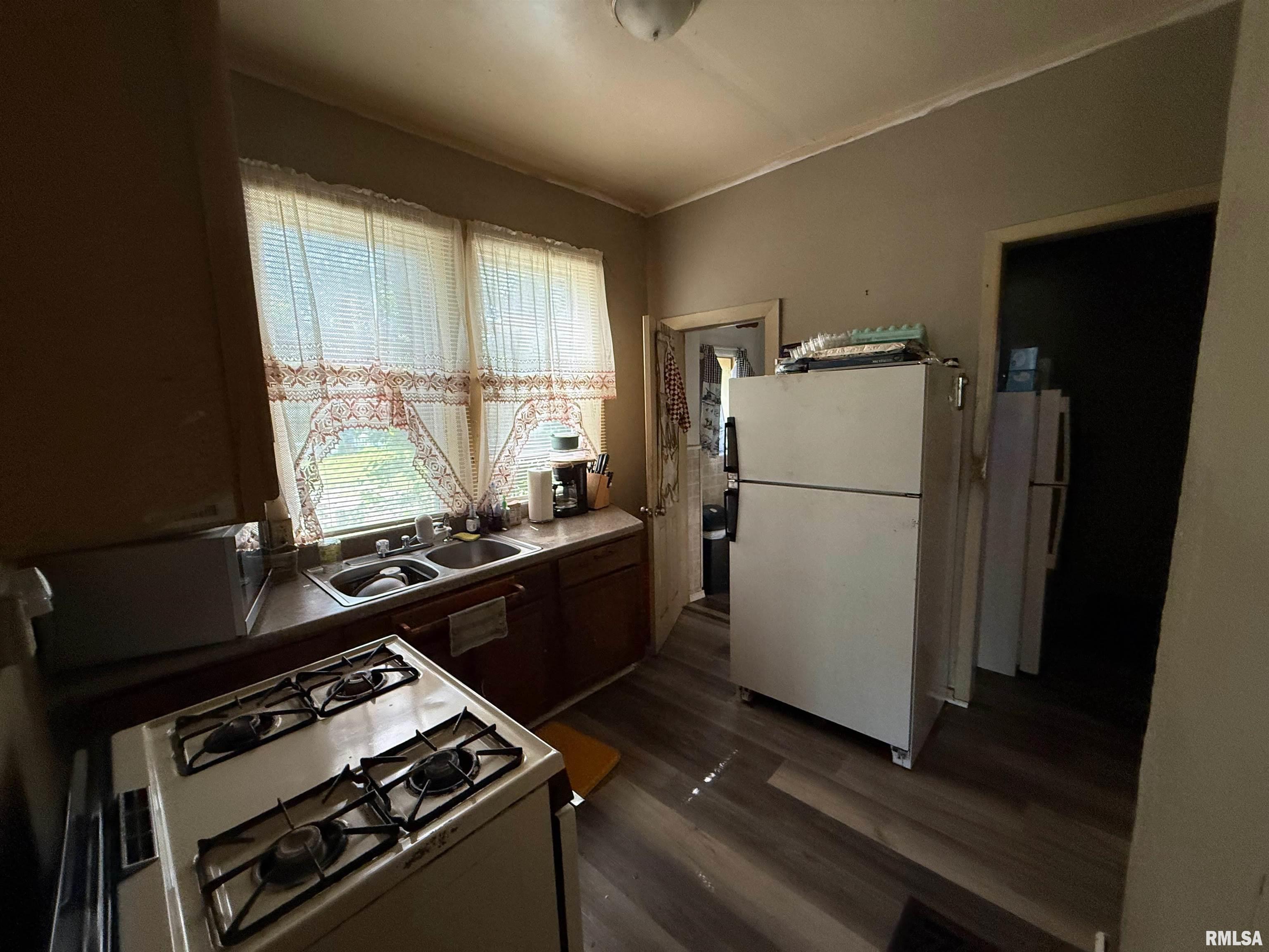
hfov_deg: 102.1
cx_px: 634
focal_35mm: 14
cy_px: 476
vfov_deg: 85.7
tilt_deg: -7.8
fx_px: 513
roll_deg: +1.6
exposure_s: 1/60
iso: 400
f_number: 2.2
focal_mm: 2.22
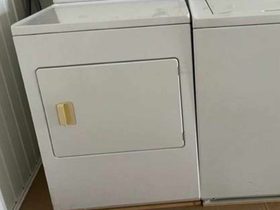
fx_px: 324
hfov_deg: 46.2
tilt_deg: -21.2
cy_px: 59
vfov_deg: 35.4
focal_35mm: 40
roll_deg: +4.1
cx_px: 183
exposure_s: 1/81
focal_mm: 5.1
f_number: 1.6
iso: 125
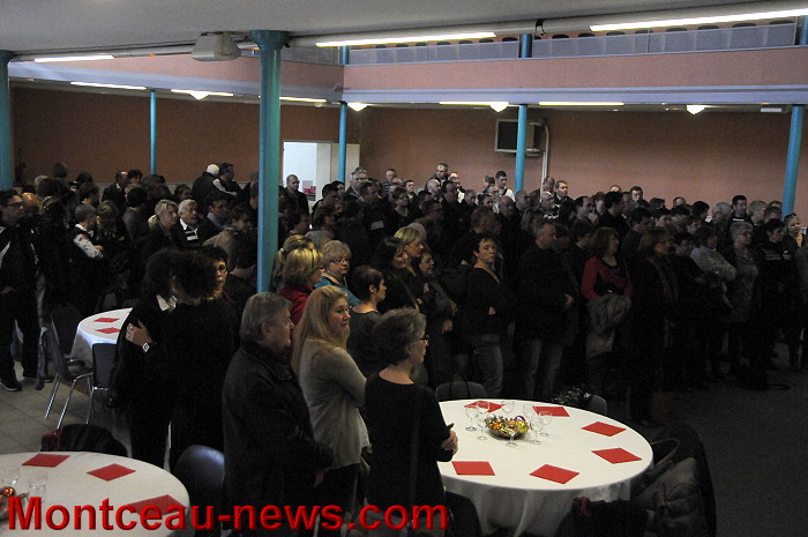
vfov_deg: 32.9
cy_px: 268
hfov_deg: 48.0
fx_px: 908
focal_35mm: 40
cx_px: 404
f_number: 4
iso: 3200
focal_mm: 27
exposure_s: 1/400
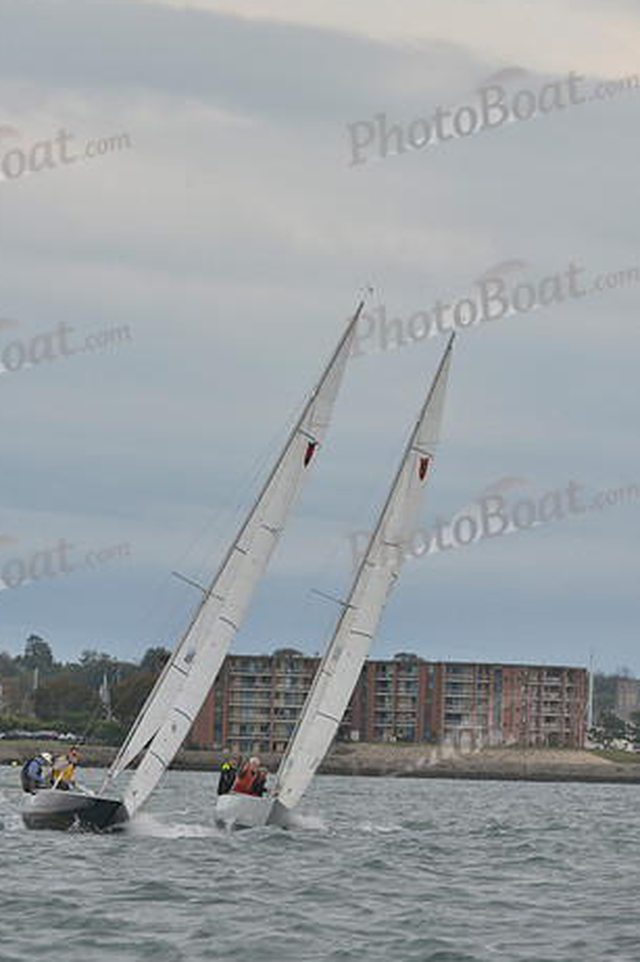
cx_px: 239
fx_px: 7392
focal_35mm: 277
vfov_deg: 7.4
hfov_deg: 5.0
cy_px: 442
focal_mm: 220
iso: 400
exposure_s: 1/1000
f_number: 7.1
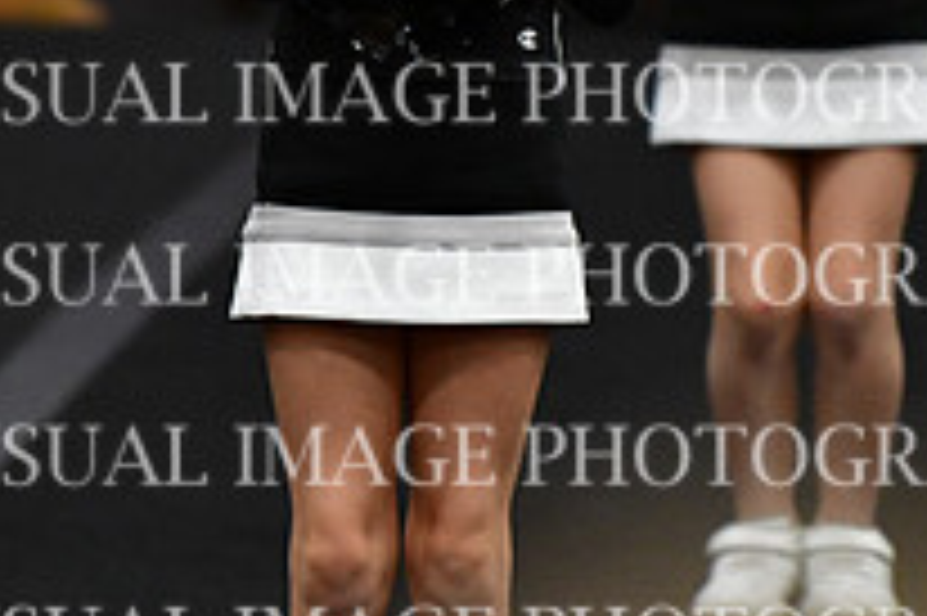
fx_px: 21767
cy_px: 2
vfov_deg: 1.6
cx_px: 500
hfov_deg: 2.4
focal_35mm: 846
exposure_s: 1/800
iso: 4000
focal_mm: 200
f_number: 2.8
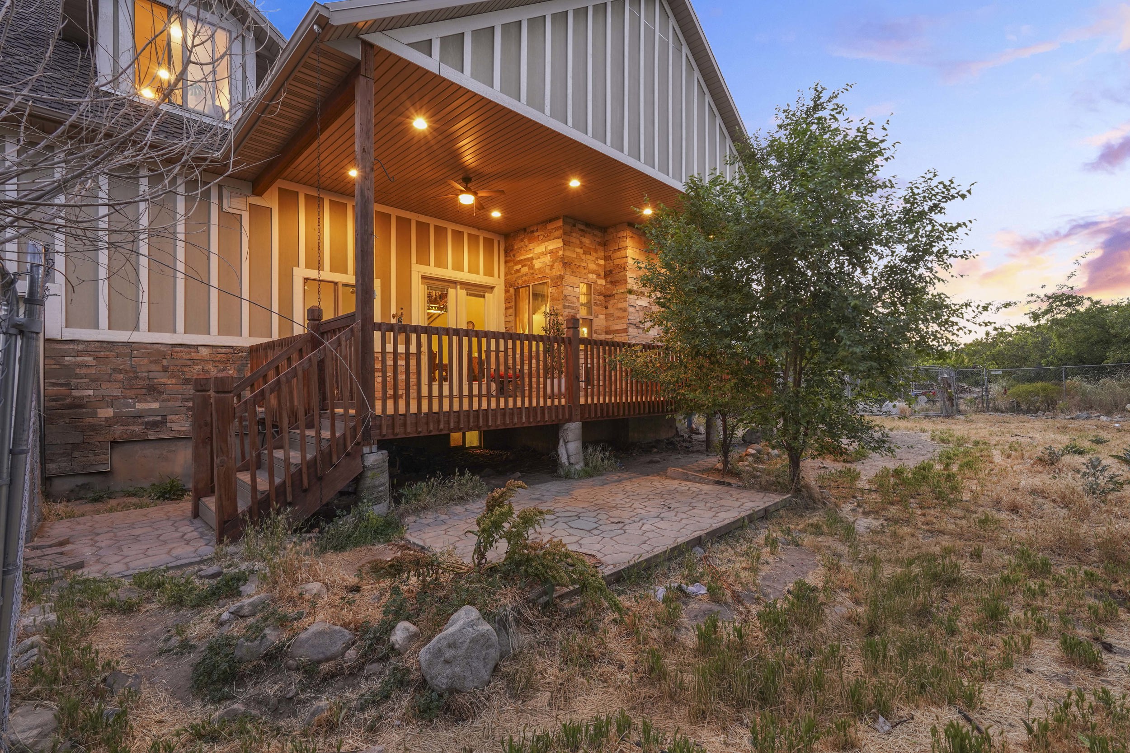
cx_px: 565
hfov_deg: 96.7
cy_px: 376
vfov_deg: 73.8
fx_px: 502
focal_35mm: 16
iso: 250
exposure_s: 1.3
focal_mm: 16
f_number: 9
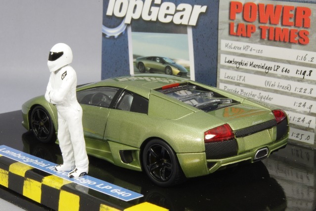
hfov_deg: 24.8
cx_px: 158
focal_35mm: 82
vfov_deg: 16.7
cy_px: 106
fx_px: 720
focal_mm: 55
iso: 400
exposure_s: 1/1.25
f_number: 36
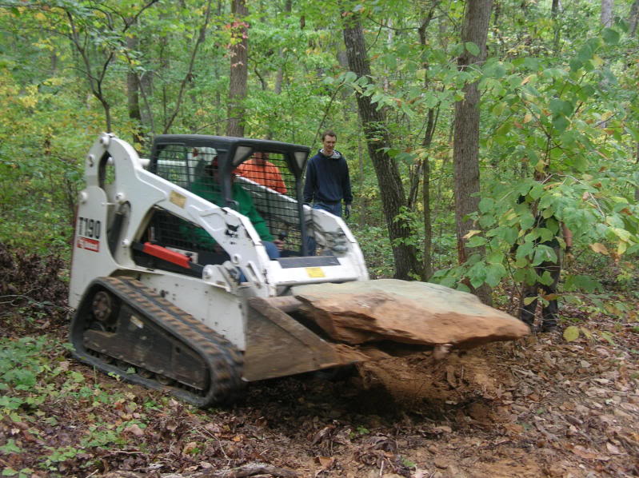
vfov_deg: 30.8
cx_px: 320
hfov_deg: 40.5
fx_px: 867
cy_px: 239
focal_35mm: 47
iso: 50
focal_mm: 7.8
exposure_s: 1/20
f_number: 2.9
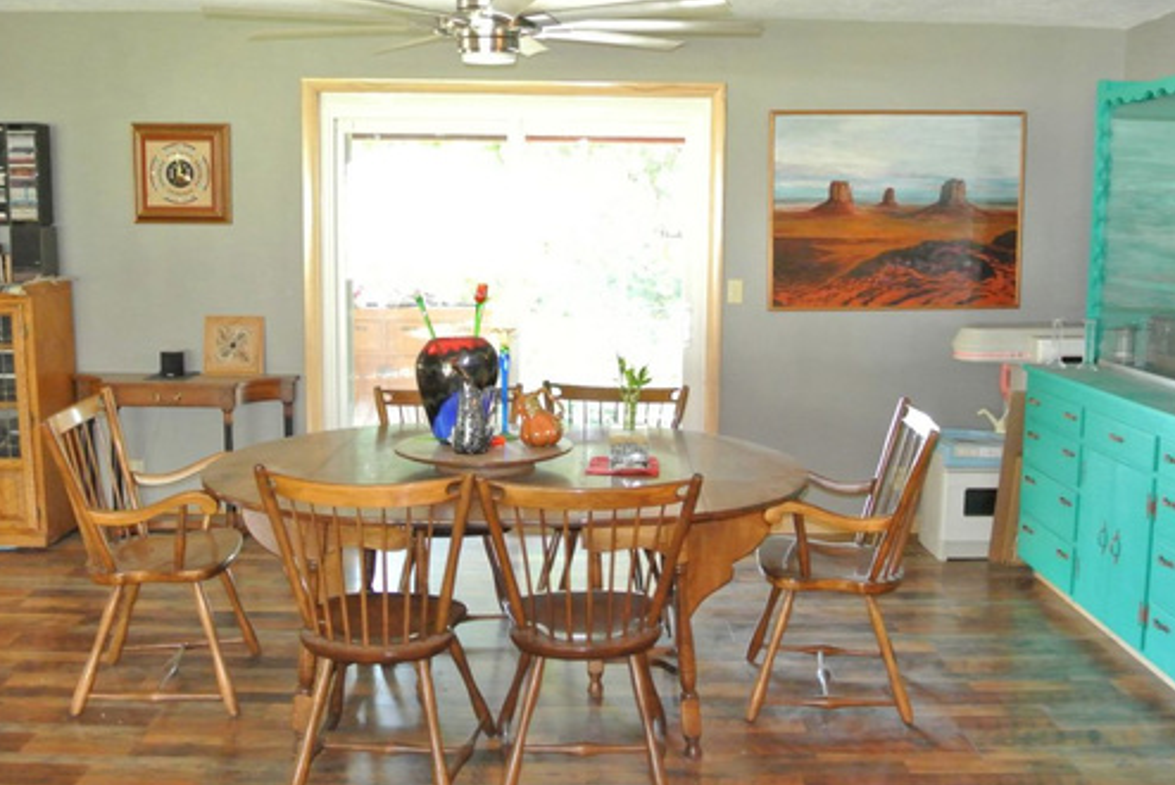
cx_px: 637
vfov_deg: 37.9
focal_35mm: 35
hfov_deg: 54.3
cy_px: 350
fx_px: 1143
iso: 1600
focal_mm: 10
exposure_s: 1/60
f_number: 3.5
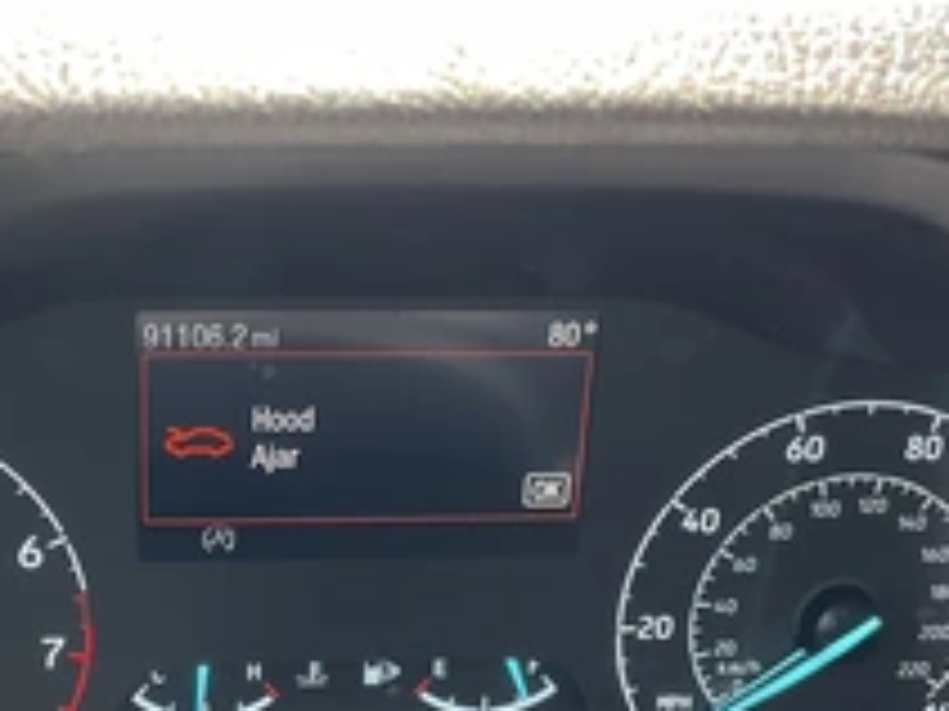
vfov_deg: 26.2
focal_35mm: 55
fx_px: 1507
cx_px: 265
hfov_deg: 34.4
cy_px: 544
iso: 64
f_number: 1.8
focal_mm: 3
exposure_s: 1/89
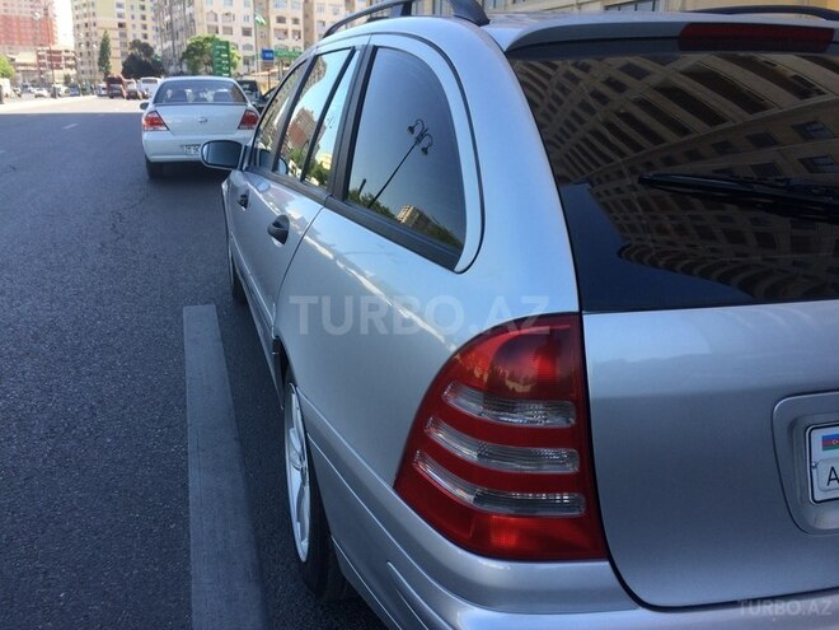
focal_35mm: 29
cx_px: 420
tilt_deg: -18.1
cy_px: 315
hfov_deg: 61.7
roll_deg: -2.0
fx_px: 703
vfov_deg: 48.2
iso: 32
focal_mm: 4.15
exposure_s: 1/451
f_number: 2.2
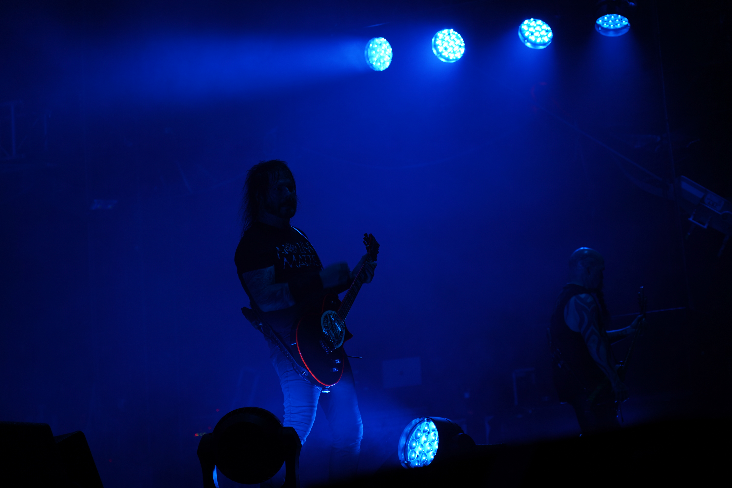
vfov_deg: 13.0
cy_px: 244
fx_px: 2135
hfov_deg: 19.5
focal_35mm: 105
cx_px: 366
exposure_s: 1/125
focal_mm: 105
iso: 125
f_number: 4
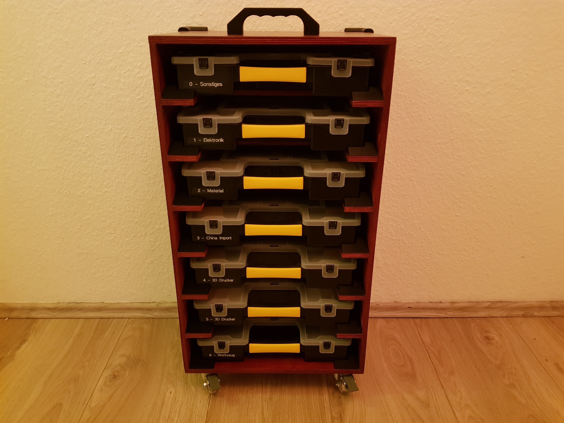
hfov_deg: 67.3
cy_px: 212
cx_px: 282
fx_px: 424
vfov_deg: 53.1
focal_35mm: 26
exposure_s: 1/10
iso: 250
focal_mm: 4.2
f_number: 1.7
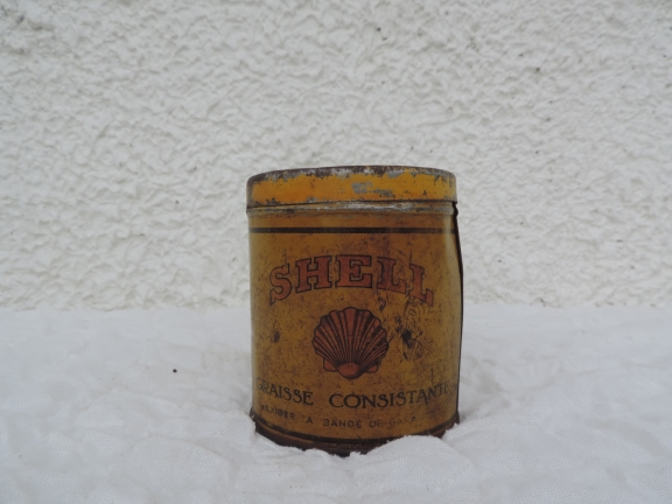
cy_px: 259
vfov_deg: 54.9
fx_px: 485
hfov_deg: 69.4
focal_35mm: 25
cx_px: 335
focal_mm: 4.3
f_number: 3
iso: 80
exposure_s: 1/250
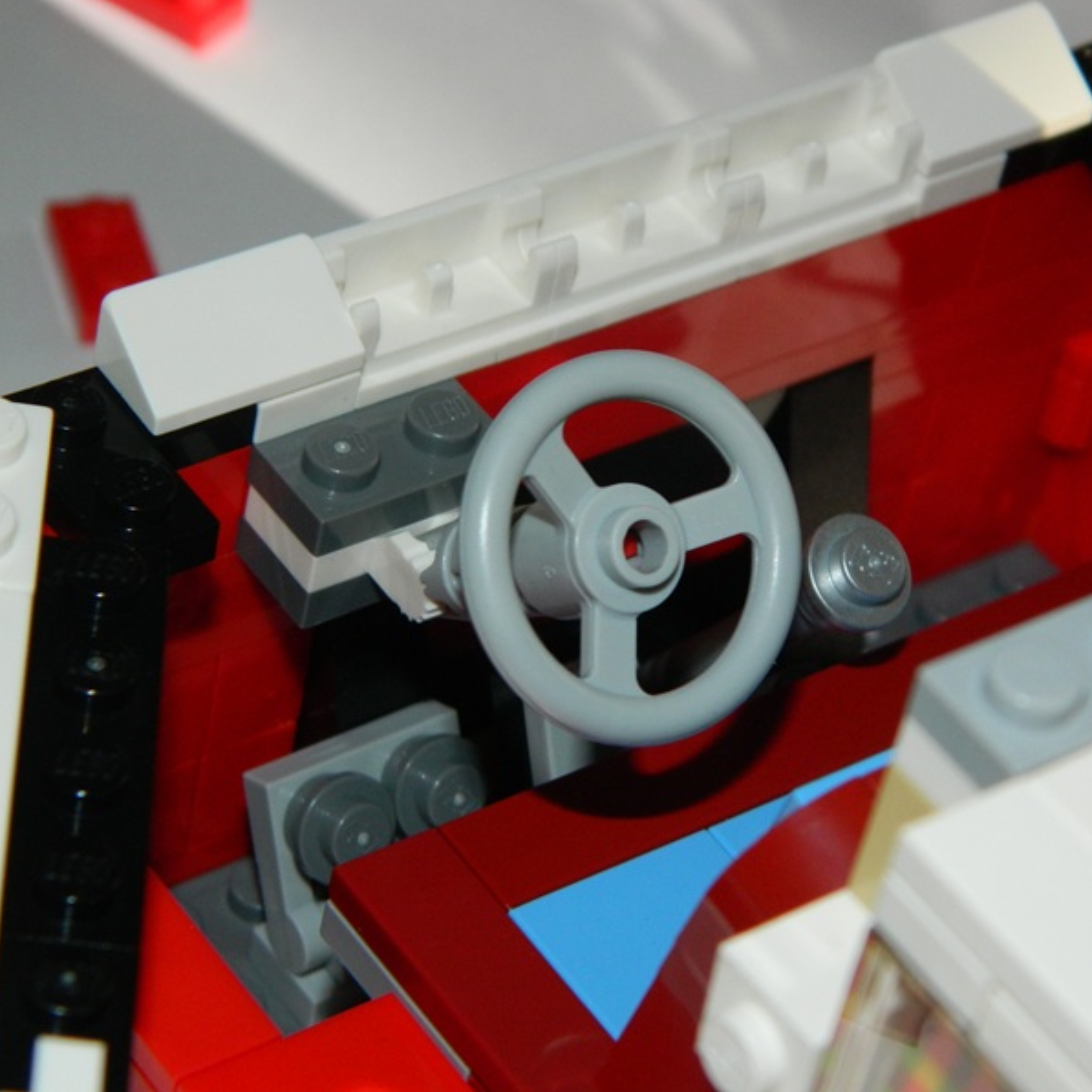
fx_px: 4354
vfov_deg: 14.3
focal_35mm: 122
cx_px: 571
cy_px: 545
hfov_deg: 14.3
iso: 200
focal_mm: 18.6
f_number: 12.6
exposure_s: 1/60
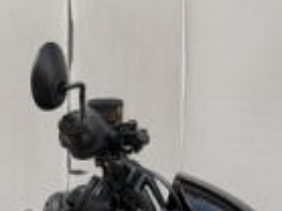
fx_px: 2247
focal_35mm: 276
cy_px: 383
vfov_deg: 5.3
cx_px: -87
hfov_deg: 7.1
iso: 64
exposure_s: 1/906
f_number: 1.78
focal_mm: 6.76
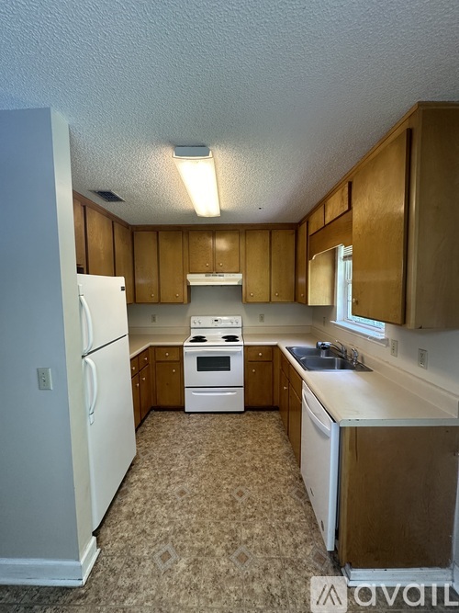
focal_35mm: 14
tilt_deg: -3.4
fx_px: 248
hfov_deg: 85.7
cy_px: 306
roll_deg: +1.2
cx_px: 230
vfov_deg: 102.1
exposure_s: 1/120
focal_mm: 2.22
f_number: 2.2
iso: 200
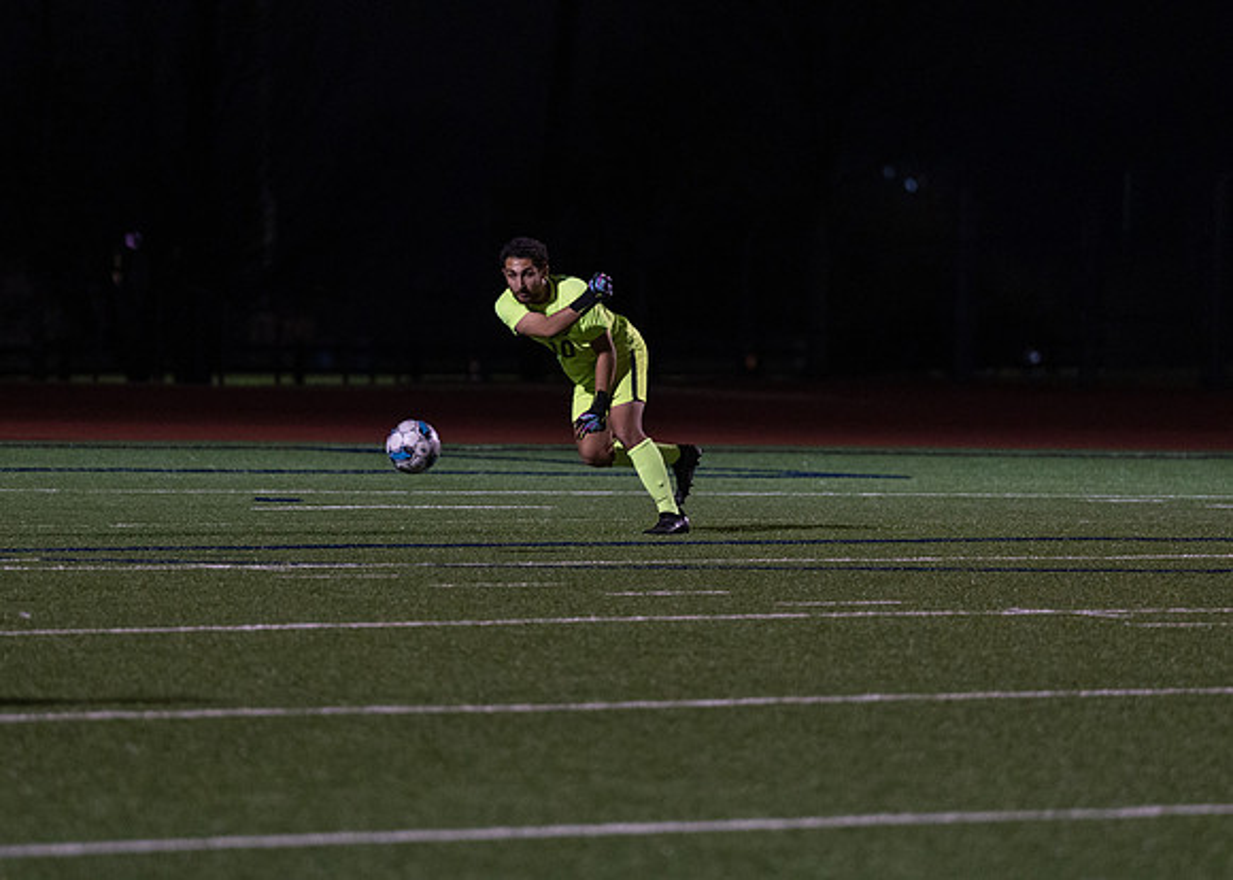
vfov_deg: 4.8
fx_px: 10517
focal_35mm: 300
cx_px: 624
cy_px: 331
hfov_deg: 6.7
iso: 2500
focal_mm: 200
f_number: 2.8
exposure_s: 1/1000
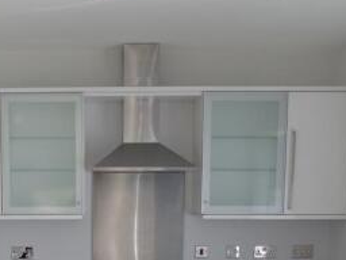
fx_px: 570
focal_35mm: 57
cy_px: 276
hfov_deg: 33.0
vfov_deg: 24.2
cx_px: 76
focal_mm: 4.4
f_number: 3.4
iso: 80
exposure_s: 1/40
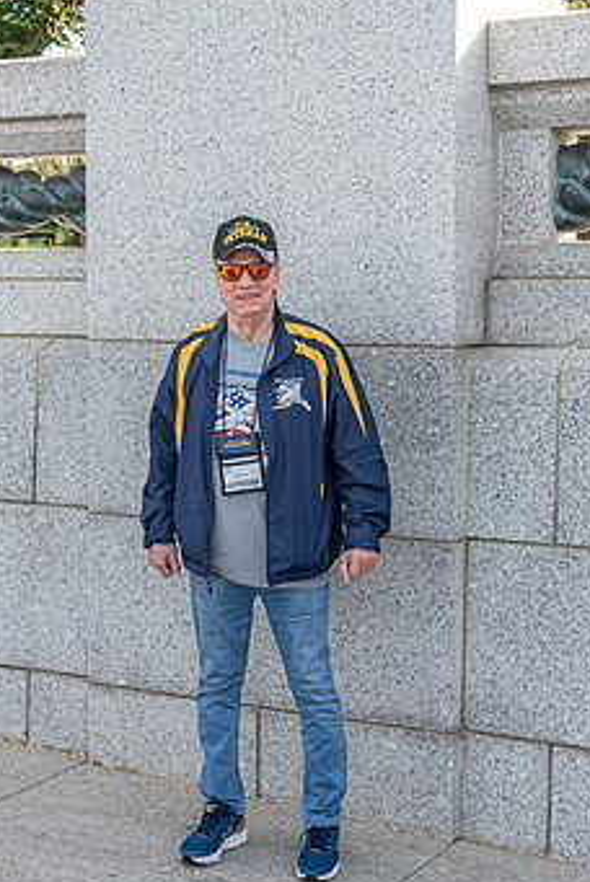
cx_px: 258
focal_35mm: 65
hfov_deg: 21.0
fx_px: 1595
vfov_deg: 30.8
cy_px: 346
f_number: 4
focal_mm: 32
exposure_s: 1/125
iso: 100
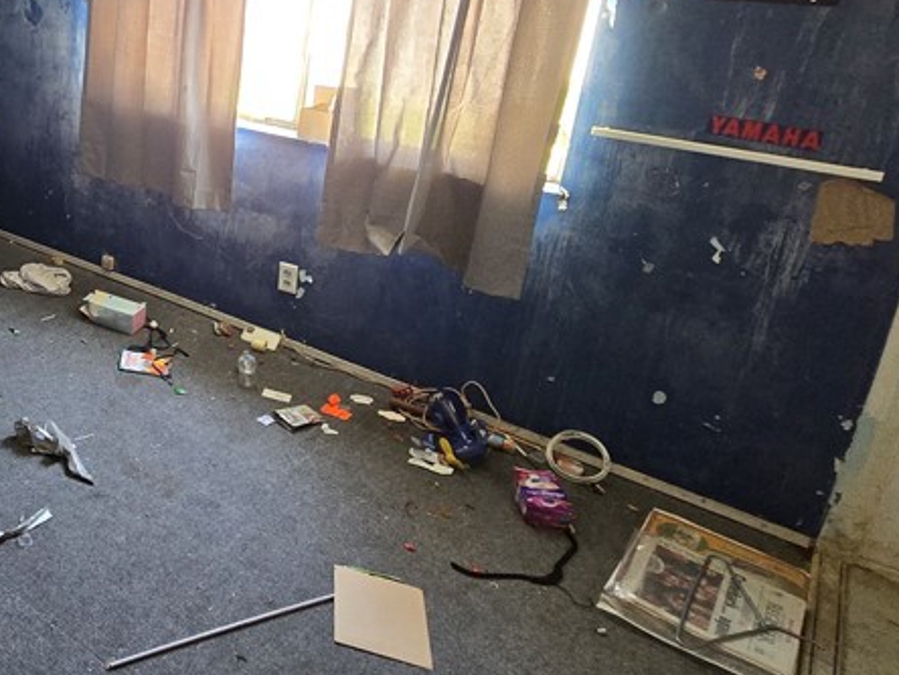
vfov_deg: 45.1
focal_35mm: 30
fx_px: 779
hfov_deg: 47.8
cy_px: 166
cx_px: -30
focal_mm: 2.2
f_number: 2.2
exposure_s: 1/60
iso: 640
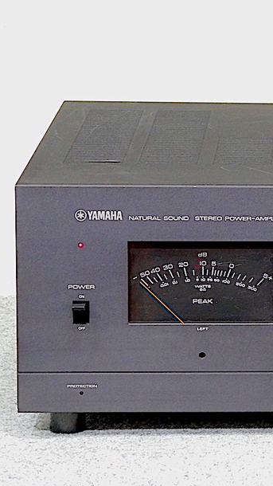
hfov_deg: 4.9
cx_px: 350
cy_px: 245
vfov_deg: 8.8
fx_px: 3154
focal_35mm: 245
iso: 200
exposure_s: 1/4
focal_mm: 25.6
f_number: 5.4
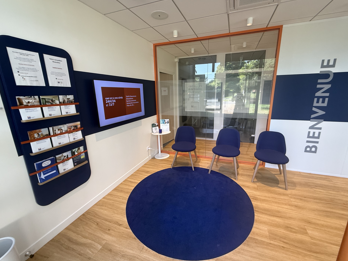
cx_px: 179
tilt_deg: -12.3
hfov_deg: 98.1
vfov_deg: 81.7
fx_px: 151
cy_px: 127
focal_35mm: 15
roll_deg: +0.8
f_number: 2.2
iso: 100
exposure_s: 1/100
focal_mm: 2.22
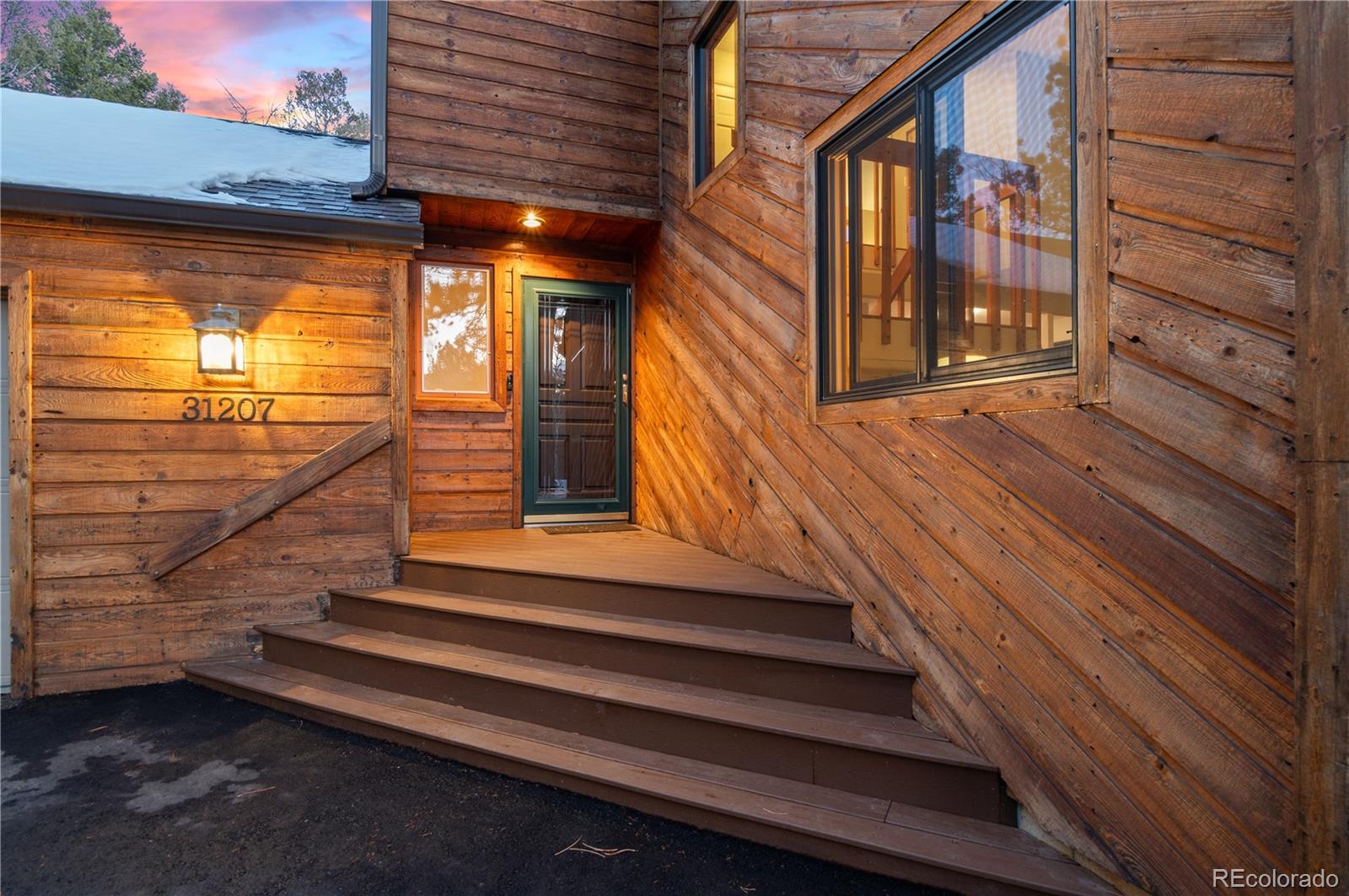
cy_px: 448
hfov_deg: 93.3
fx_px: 636
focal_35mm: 17
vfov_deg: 70.3
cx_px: 674
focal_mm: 17
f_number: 8
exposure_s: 4
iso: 400
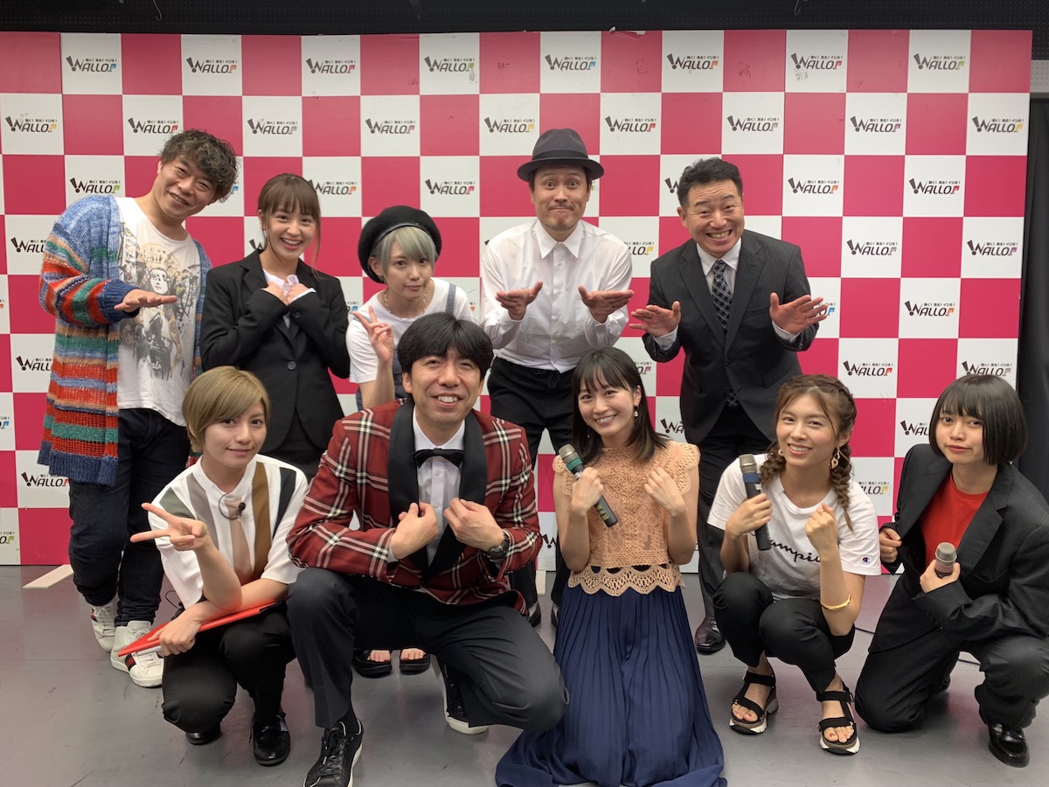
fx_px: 788
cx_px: 524
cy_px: 394
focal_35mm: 26
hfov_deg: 67.3
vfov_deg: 53.1
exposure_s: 1/100
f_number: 1.8
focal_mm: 4.25
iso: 32
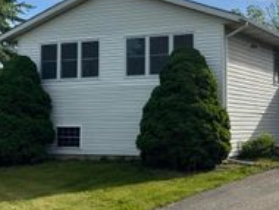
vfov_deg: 23.3
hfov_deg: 29.6
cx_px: 244
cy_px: 101
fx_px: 508
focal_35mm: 63
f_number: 1.78
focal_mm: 6.76
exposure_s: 1/5348
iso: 80
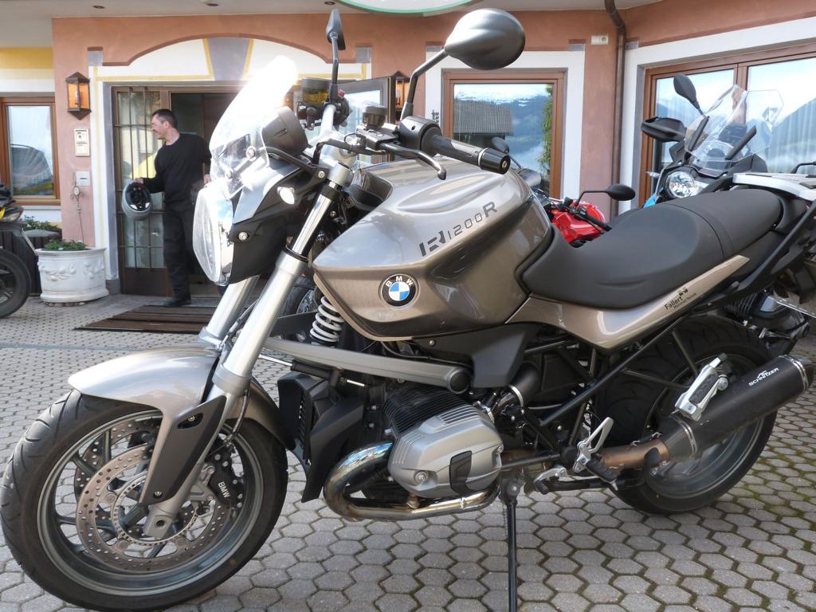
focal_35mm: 32
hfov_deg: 56.8
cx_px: 408
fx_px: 754
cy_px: 306
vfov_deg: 44.2
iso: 100
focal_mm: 5.6
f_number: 4
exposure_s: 1/125
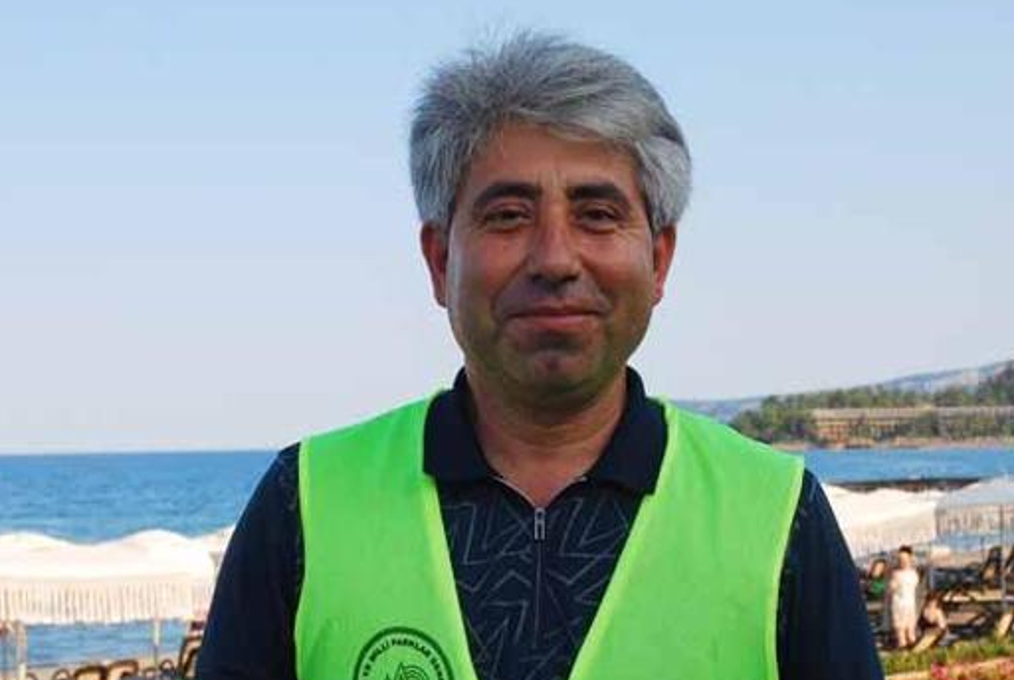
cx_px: 533
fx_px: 1798
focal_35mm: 64
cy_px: 446
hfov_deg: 31.5
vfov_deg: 21.3
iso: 100
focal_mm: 29
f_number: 6.3
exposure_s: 1/160
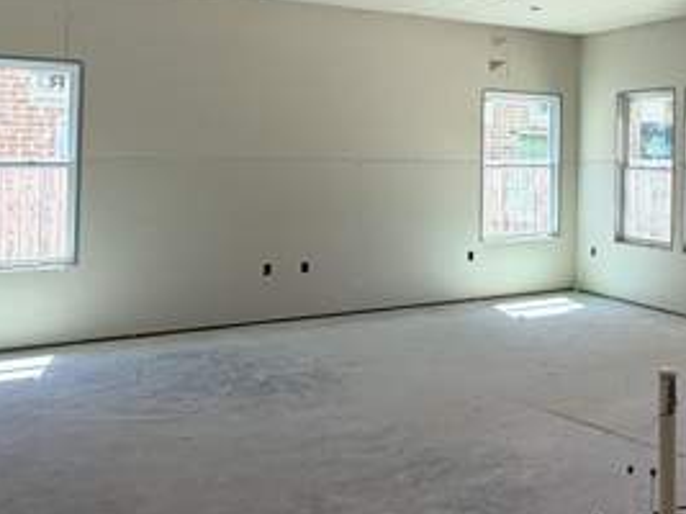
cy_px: 139
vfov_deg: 33.7
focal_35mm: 42
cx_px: 671
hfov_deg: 39.9
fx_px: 832
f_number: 2.2
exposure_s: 1/122
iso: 40
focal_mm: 2.22
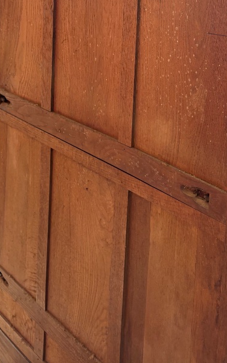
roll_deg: -3.2
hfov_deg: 22.9
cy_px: 23
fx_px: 544
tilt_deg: -5.9
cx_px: 208
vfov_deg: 34.4
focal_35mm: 55
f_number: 1.6
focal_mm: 5.96
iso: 64
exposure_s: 1/1667
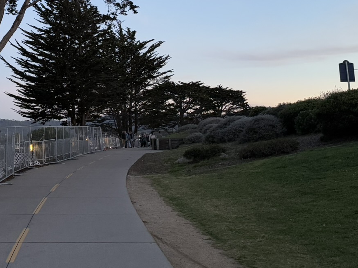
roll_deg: -1.4
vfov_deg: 25.0
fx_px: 579
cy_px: 11
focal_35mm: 56
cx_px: 27
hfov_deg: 32.4
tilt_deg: +10.9
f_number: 1.78
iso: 320
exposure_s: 1/60
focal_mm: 6.76
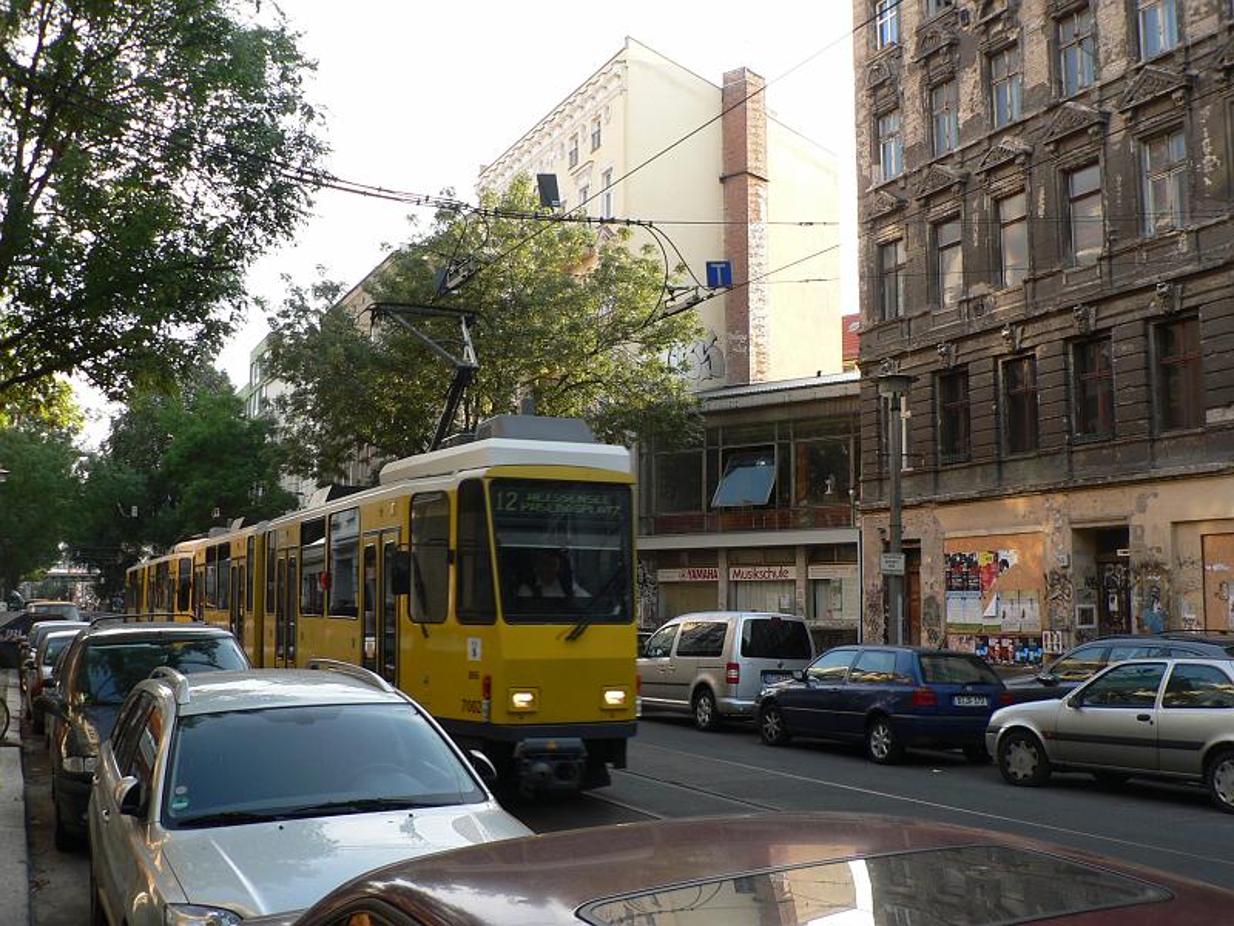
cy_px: 463
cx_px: 617
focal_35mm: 36
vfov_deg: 39.7
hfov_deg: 51.4
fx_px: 1283
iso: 80
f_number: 3.6
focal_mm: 6
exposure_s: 1/100
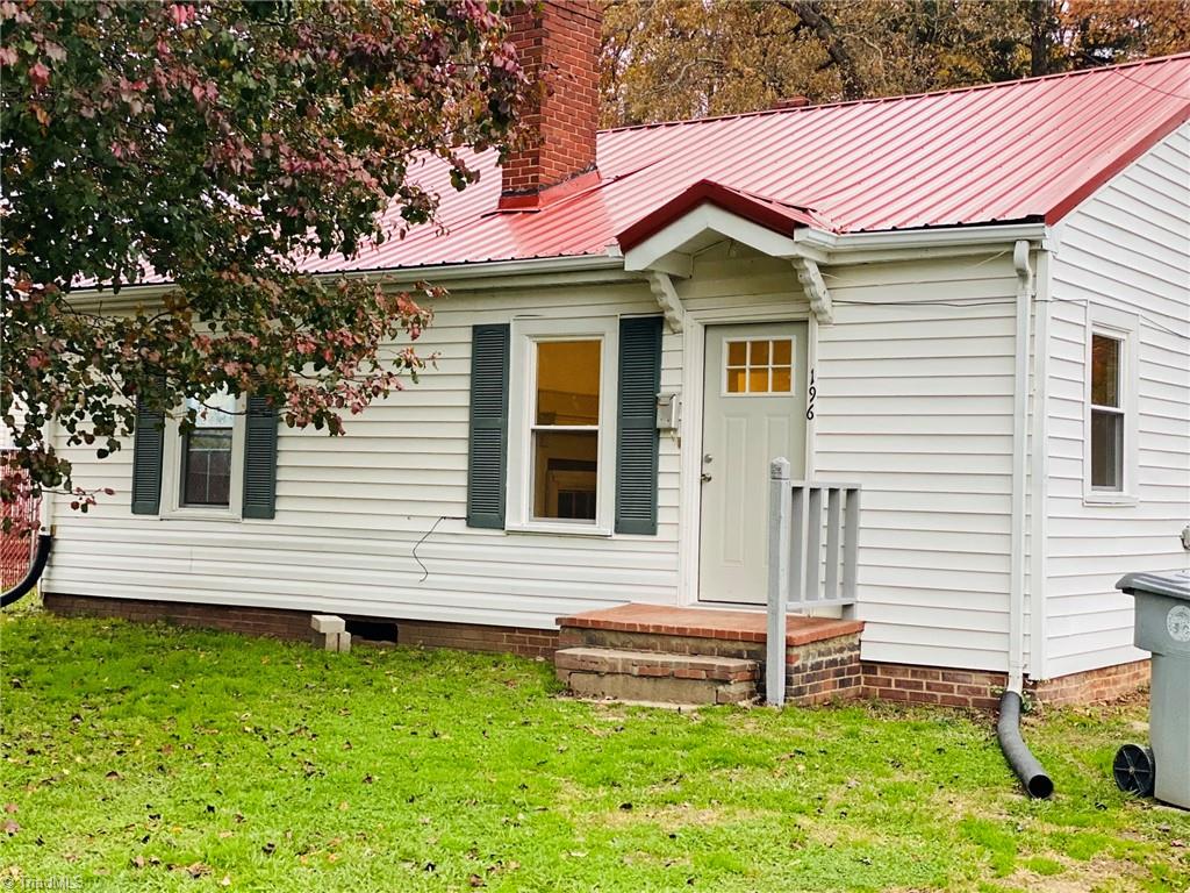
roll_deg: -1.3
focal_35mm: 52
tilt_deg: +1.4
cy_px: 446
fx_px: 1788
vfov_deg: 28.0
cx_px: 595
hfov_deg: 36.8
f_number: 2
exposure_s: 1/122
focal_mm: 6
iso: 160
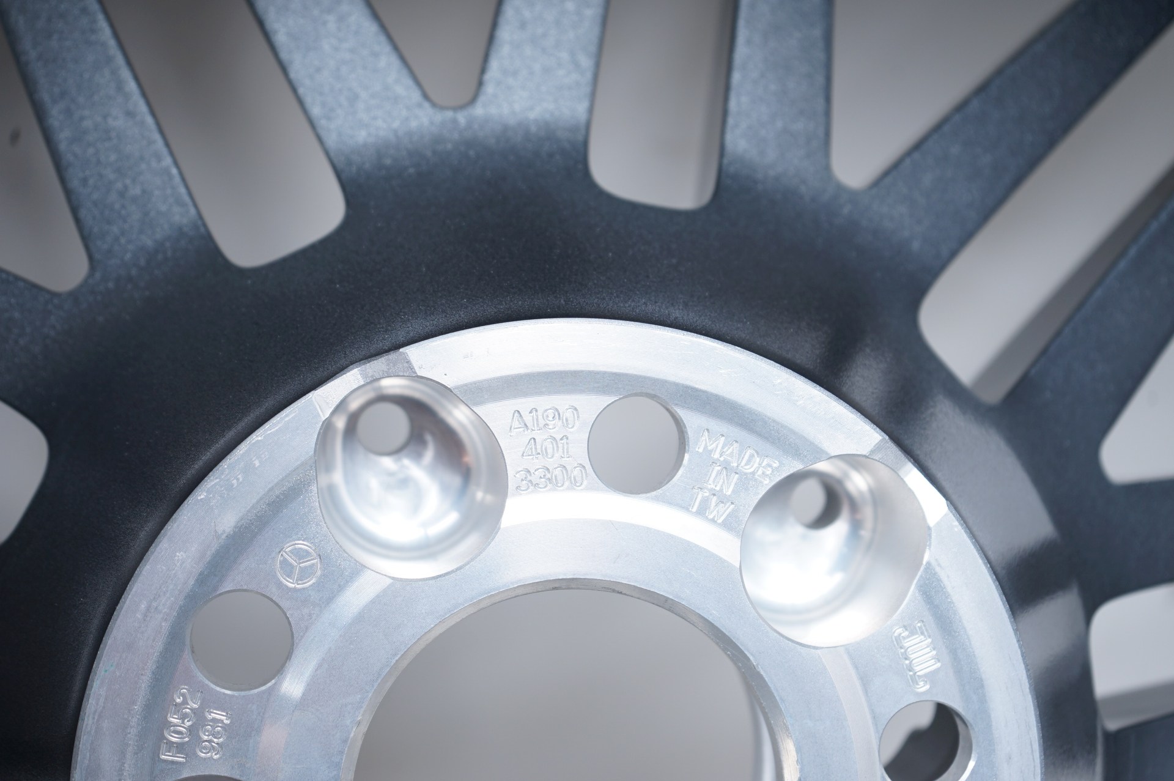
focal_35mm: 55
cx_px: 587
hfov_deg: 36.3
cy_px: 390
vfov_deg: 24.6
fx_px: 1792
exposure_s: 1/125
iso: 250
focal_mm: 55
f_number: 5.6
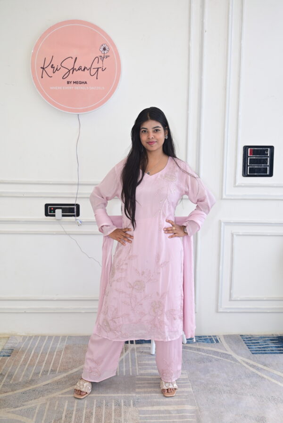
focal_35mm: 35
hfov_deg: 37.9
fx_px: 412
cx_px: 142
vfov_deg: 54.4
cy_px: 212
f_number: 5
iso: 250
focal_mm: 35
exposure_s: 1/125
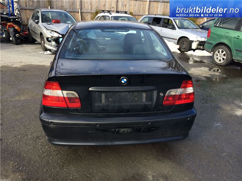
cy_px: 90
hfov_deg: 61.7
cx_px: 121
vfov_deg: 48.2
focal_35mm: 29
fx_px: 203
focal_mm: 4.15
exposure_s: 1/707
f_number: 2.2
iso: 32
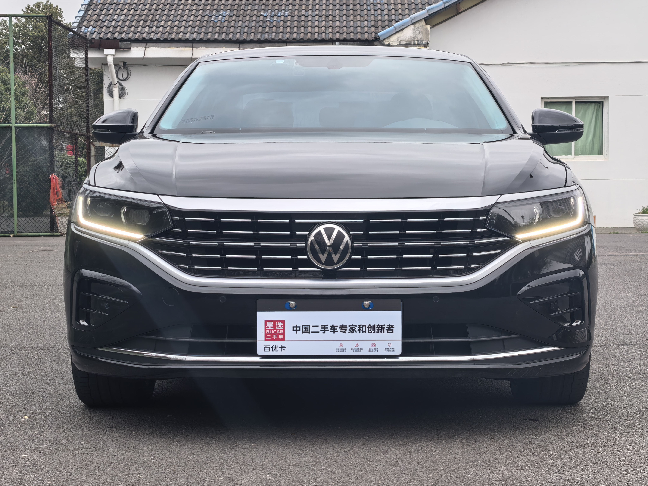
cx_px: 324
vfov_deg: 19.9
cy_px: 243
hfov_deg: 26.3
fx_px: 1385
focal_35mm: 74
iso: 50
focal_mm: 6.98
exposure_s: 1/309
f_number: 2
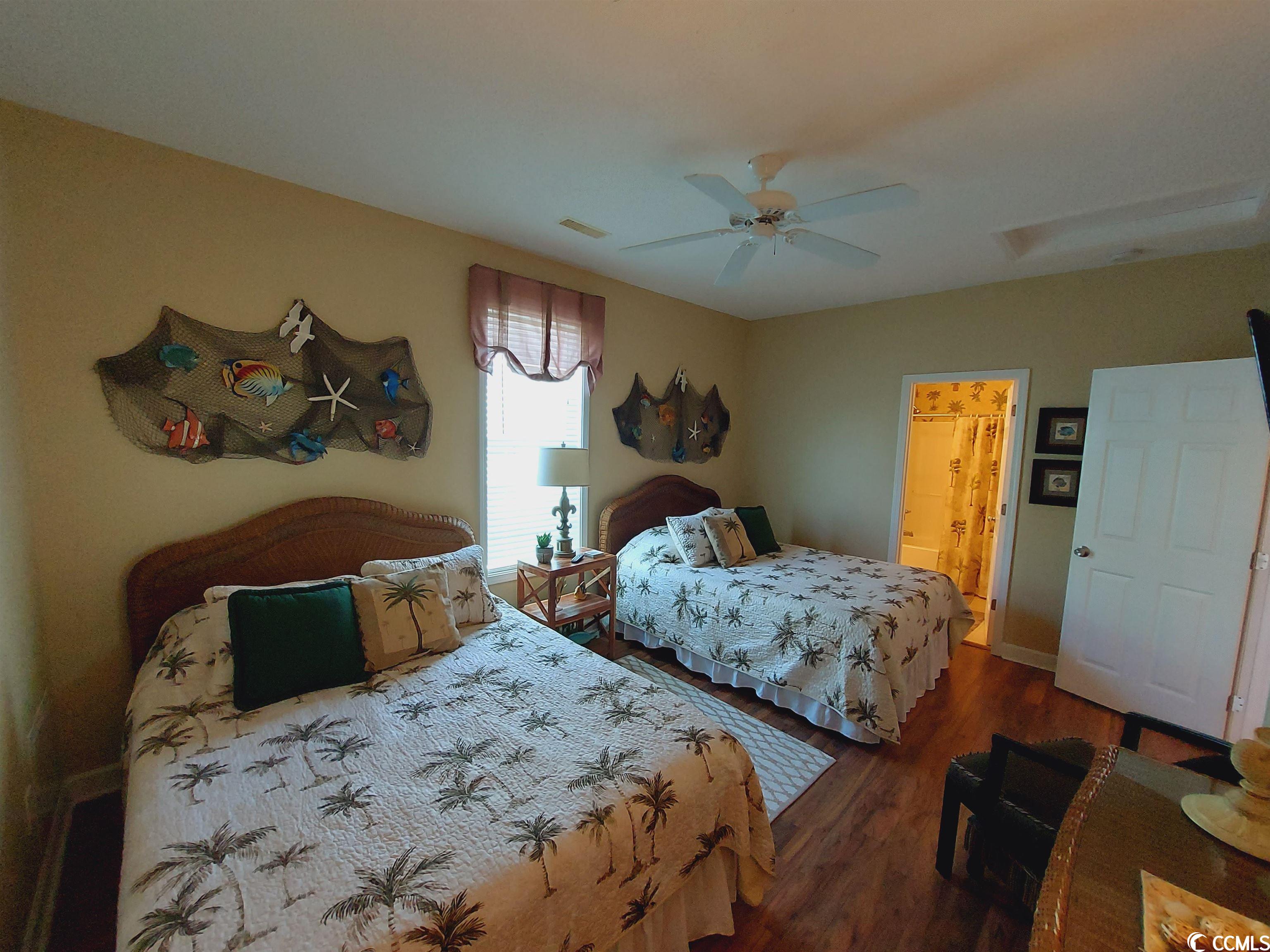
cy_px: 476
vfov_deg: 89.9
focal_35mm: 13
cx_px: 635
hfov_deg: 106.2
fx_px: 477
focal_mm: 1.74
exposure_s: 1/50
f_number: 2.2
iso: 200
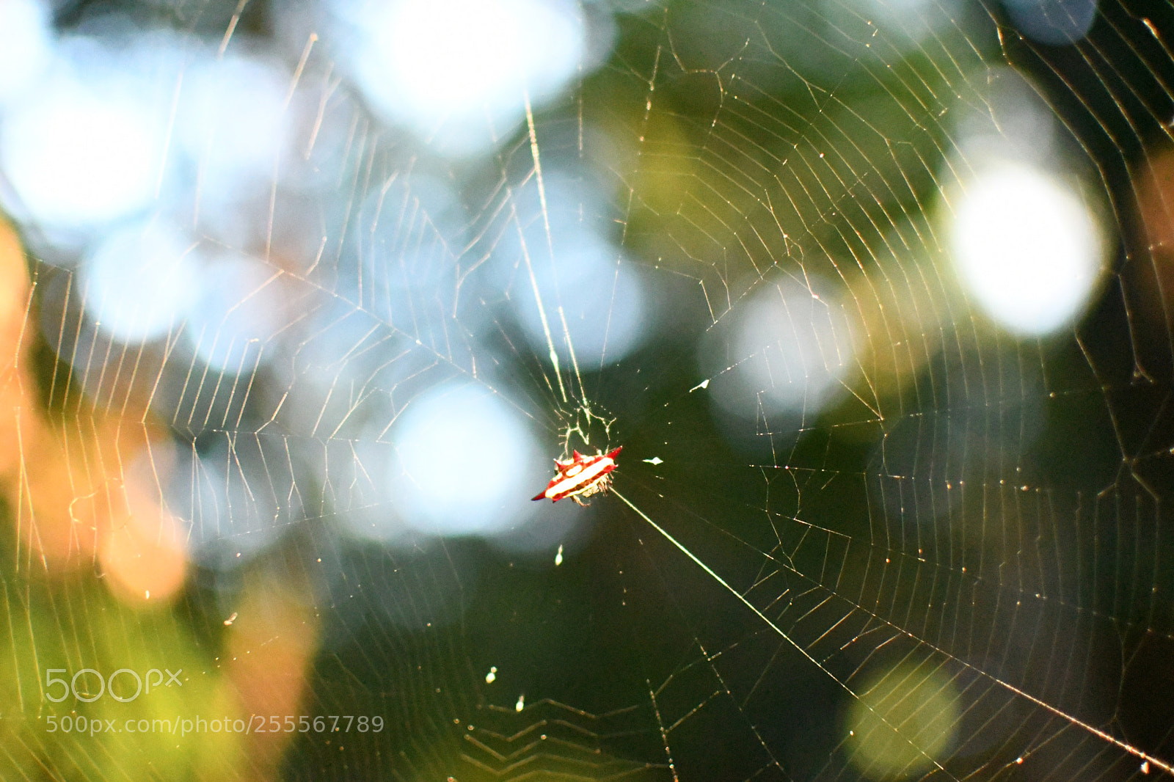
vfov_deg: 26.0
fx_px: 1695
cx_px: 587
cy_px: 391
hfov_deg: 38.2
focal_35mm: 52
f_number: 1.8
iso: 20000
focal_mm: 35
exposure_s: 1/8000
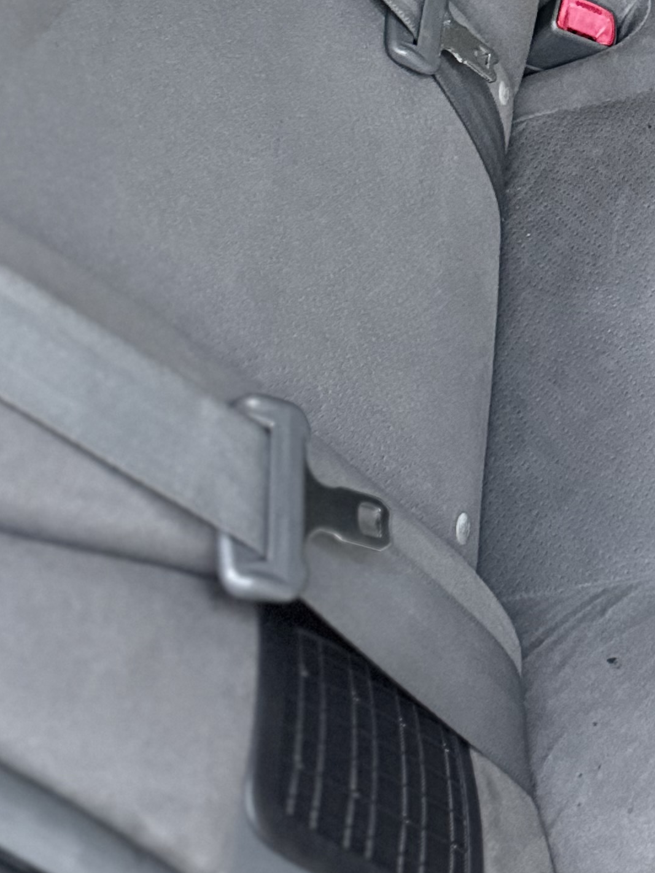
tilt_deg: -43.7
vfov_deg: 25.7
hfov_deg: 19.6
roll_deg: -6.8
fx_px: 1716
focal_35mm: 68
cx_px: 887
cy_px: -168
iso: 800
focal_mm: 6.76
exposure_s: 1/30
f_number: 1.78
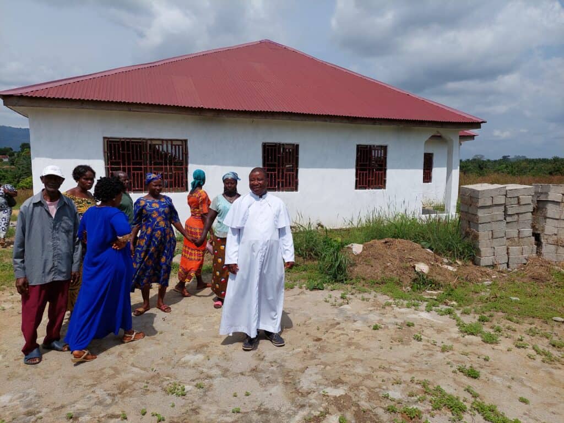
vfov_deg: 54.9
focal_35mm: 25
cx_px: 282
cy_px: 212
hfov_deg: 69.4
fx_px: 407
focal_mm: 5.23
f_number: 1.8
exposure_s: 1/3300
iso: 40
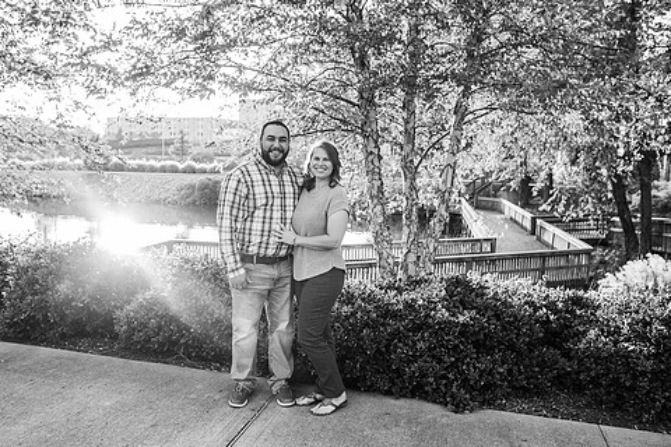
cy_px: 220
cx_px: 315
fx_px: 540
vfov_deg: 45.0
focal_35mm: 29
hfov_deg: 63.6
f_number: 3.2
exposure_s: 1/320
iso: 250
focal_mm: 24
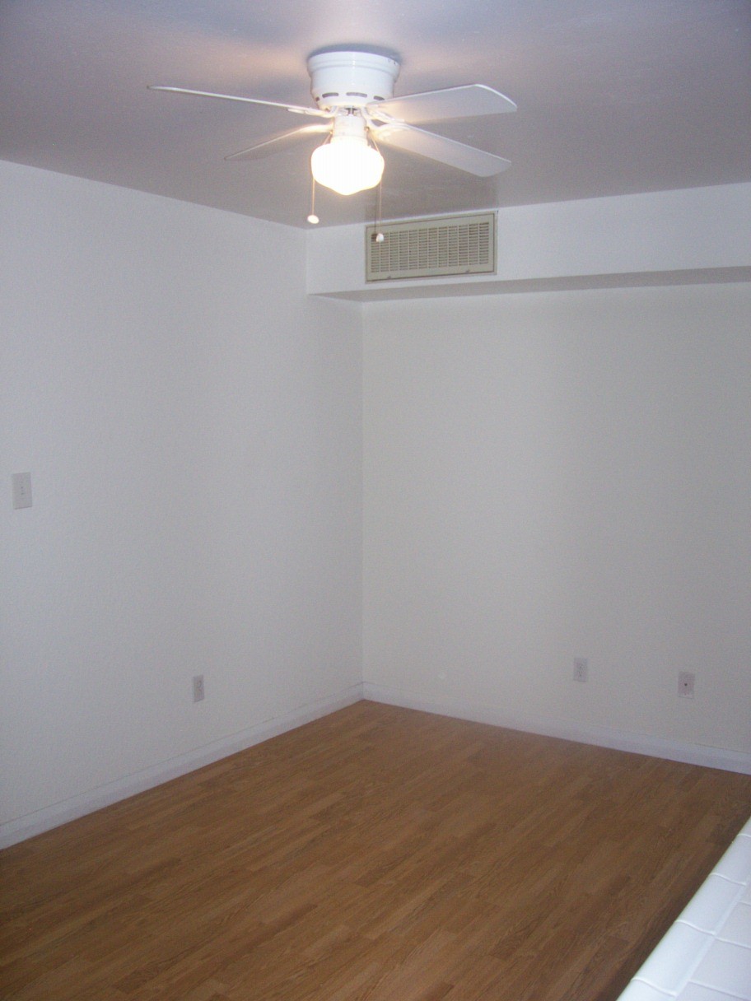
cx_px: 376
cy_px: 500
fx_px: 984
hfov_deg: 41.8
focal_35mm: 34
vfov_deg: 54.0
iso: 140
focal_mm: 5.6
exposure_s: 1/112
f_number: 2.7
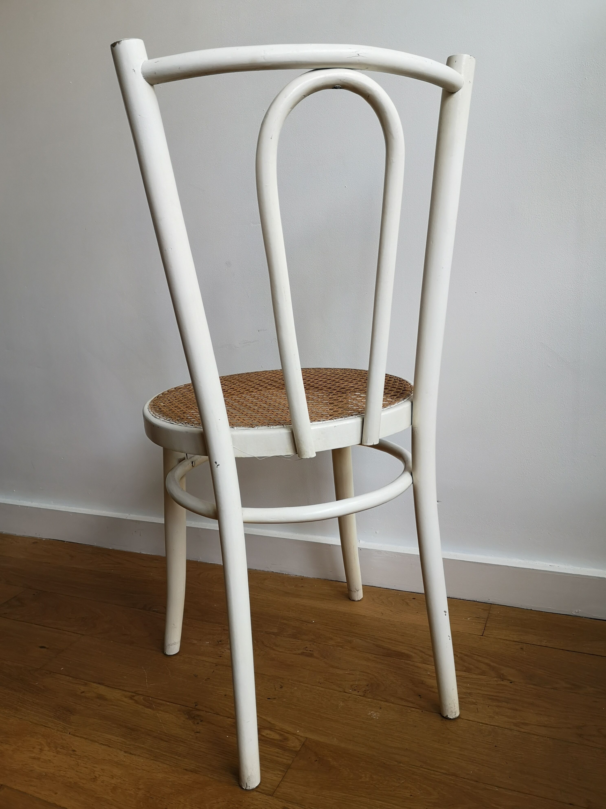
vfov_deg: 65.3
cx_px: 303
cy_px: 404
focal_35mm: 27
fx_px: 630
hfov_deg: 51.4
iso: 50
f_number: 1.8
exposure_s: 1/120
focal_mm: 3.95
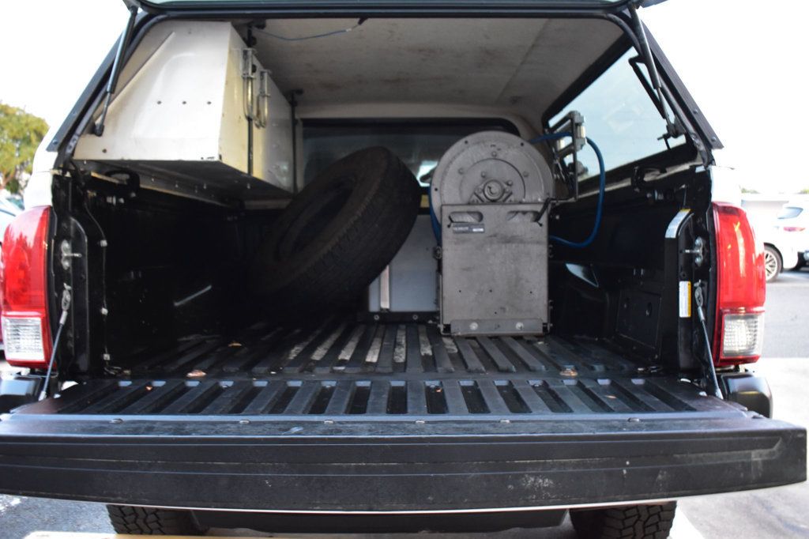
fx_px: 775
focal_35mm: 34
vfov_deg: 38.3
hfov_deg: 55.1
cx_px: 404
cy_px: 270
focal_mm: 23
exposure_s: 1/2.5
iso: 1600
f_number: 3.8
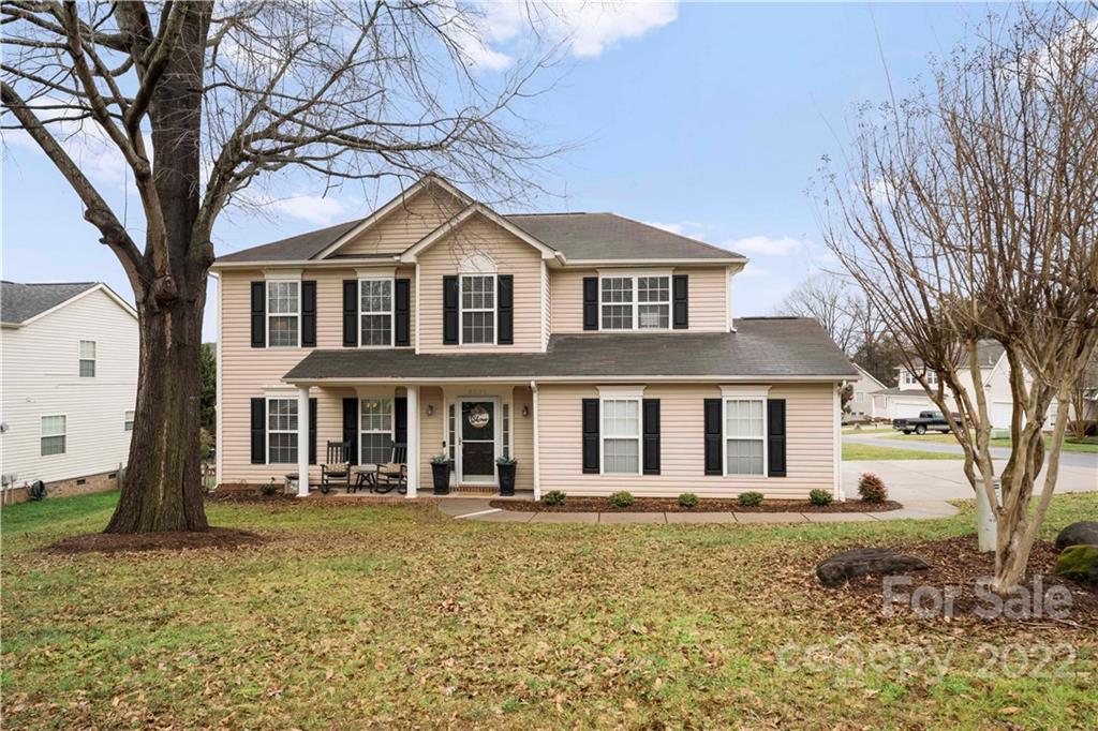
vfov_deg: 53.1
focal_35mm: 24
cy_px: 366
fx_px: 732
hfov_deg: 73.8
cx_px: 549
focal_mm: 24
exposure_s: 1/320
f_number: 7.1
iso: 320
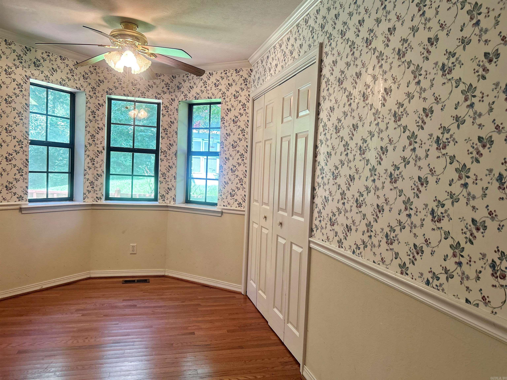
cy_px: 190
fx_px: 381
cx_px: 254
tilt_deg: -2.9
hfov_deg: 67.3
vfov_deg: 53.1
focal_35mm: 26
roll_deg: -2.4
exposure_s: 1/120
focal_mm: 5.7
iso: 125
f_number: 1.5
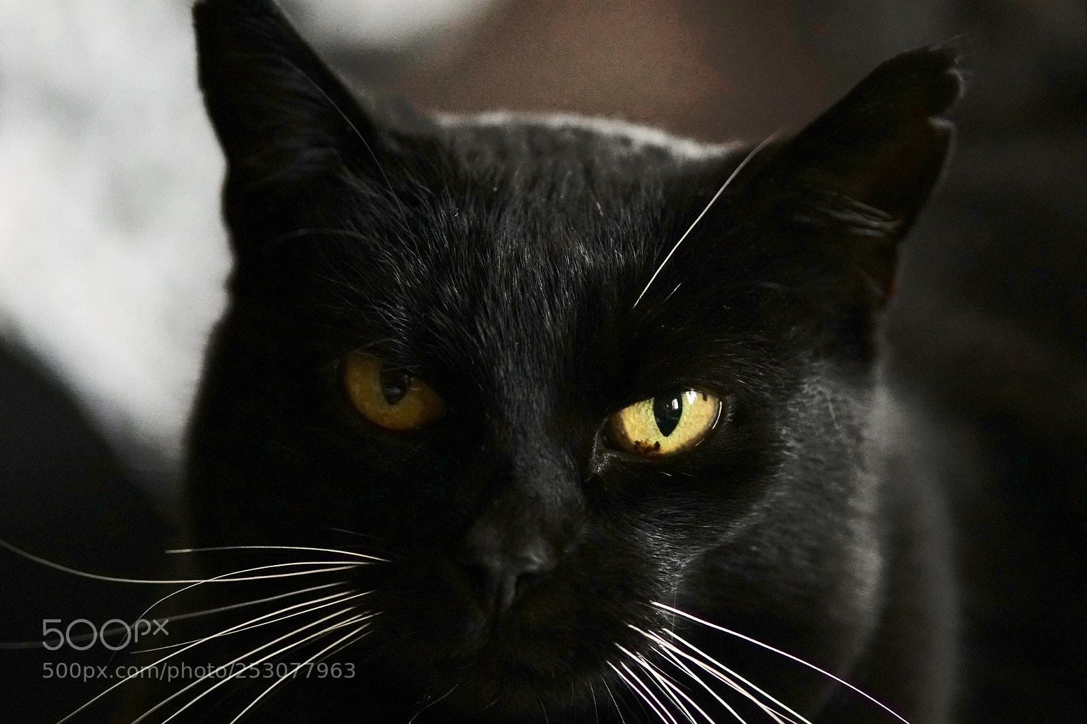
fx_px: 6113
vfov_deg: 6.8
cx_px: 544
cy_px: 362
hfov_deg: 10.2
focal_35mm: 202
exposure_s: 1/80
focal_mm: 135
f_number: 2.8
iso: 1600
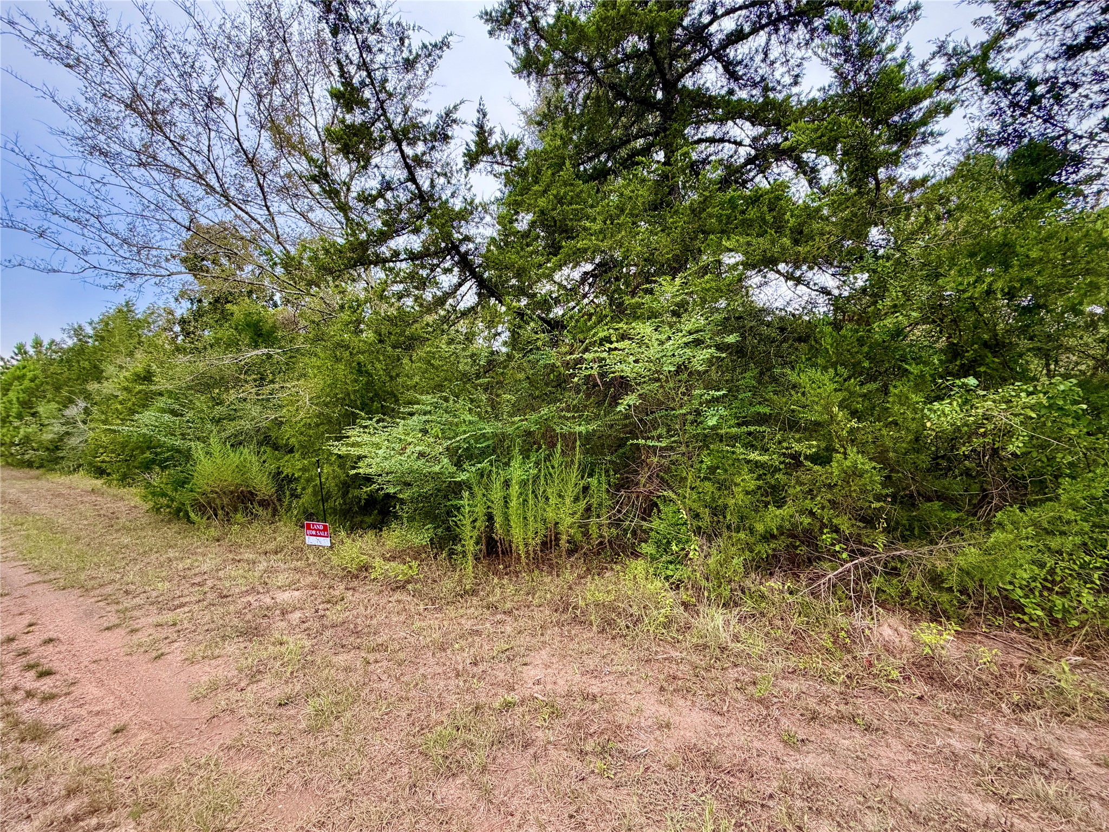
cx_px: 554
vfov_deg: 85.7
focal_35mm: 14
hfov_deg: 102.1
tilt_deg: +0.9
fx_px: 449
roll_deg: +3.3
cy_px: 416
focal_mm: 2.22
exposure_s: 1/121
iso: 160
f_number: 2.2
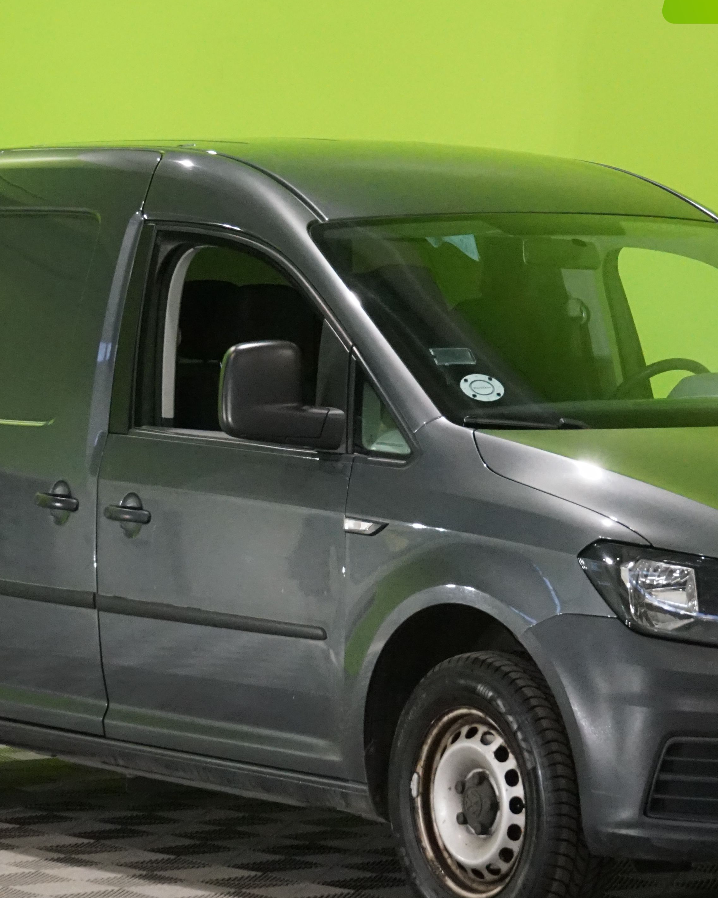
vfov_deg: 13.9
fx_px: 3692
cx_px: 387
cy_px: 443
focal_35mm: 139
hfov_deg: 11.1
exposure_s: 1/50
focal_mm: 70
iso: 6400
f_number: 14
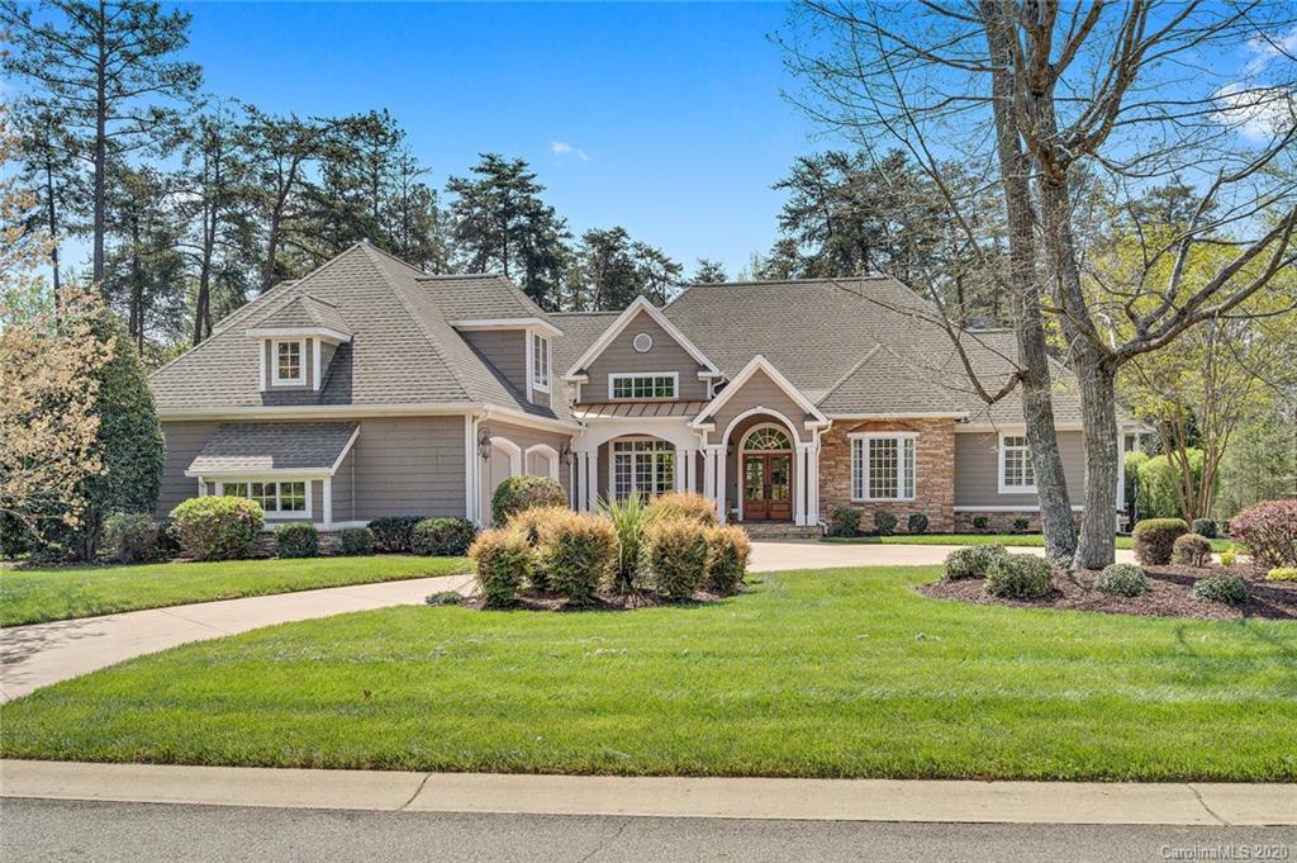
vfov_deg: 42.3
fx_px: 1116
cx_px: 648
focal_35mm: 31
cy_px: 432
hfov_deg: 60.3
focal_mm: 31
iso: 100
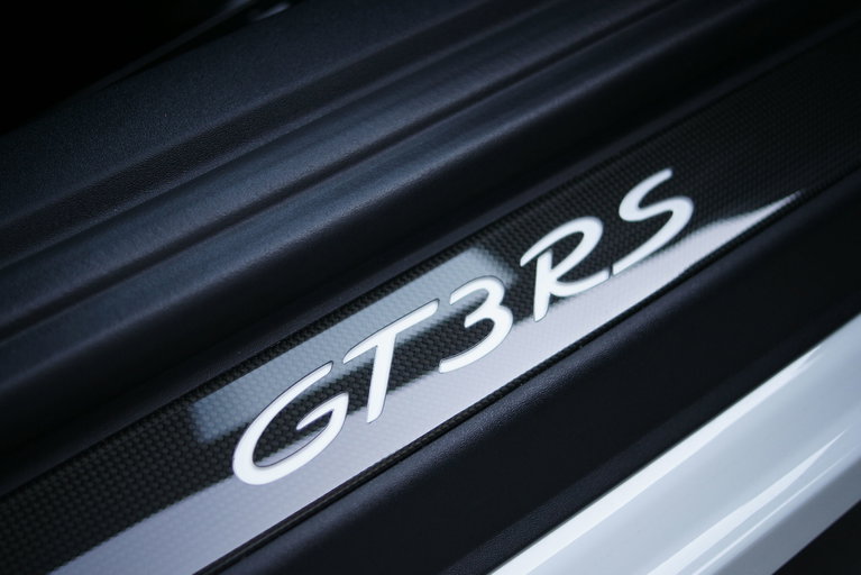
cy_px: 288
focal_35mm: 45
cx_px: 430
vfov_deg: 29.9
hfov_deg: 43.6
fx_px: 1077
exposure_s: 1/125
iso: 200
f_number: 2.8
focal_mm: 30
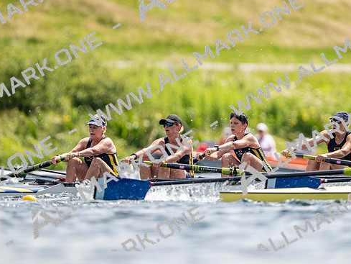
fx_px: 9716
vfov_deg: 1.6
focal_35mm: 958
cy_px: 128
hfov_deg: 2.1
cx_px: 177
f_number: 5.6
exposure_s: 1/2500
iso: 640
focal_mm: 840
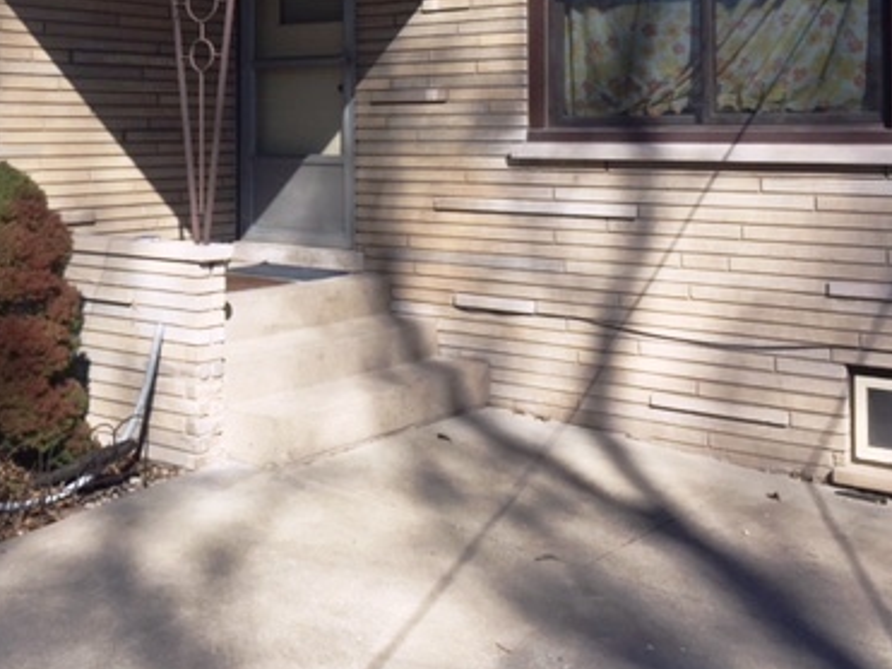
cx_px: 219
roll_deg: -1.4
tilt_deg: +0.4
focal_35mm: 50
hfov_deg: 37.2
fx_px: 1288
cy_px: 99
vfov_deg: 28.2
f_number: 2.2
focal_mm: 4.15
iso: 32
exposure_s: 1/1276
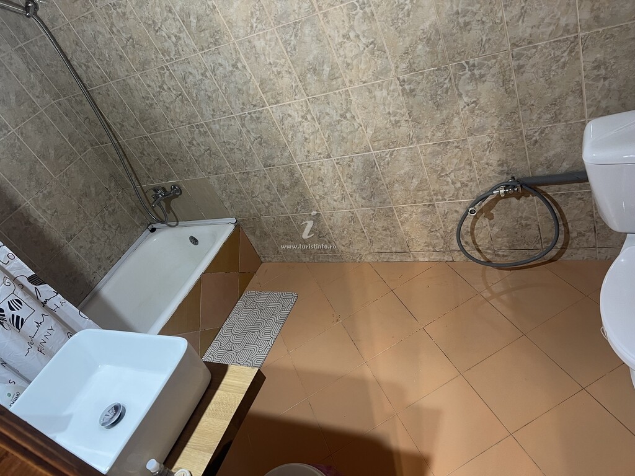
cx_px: 318
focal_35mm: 26
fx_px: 477
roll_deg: +28.6
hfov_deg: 67.3
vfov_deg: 53.1
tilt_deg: -34.3
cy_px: 238
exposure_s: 1/50
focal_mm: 5.7
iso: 160
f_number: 1.5
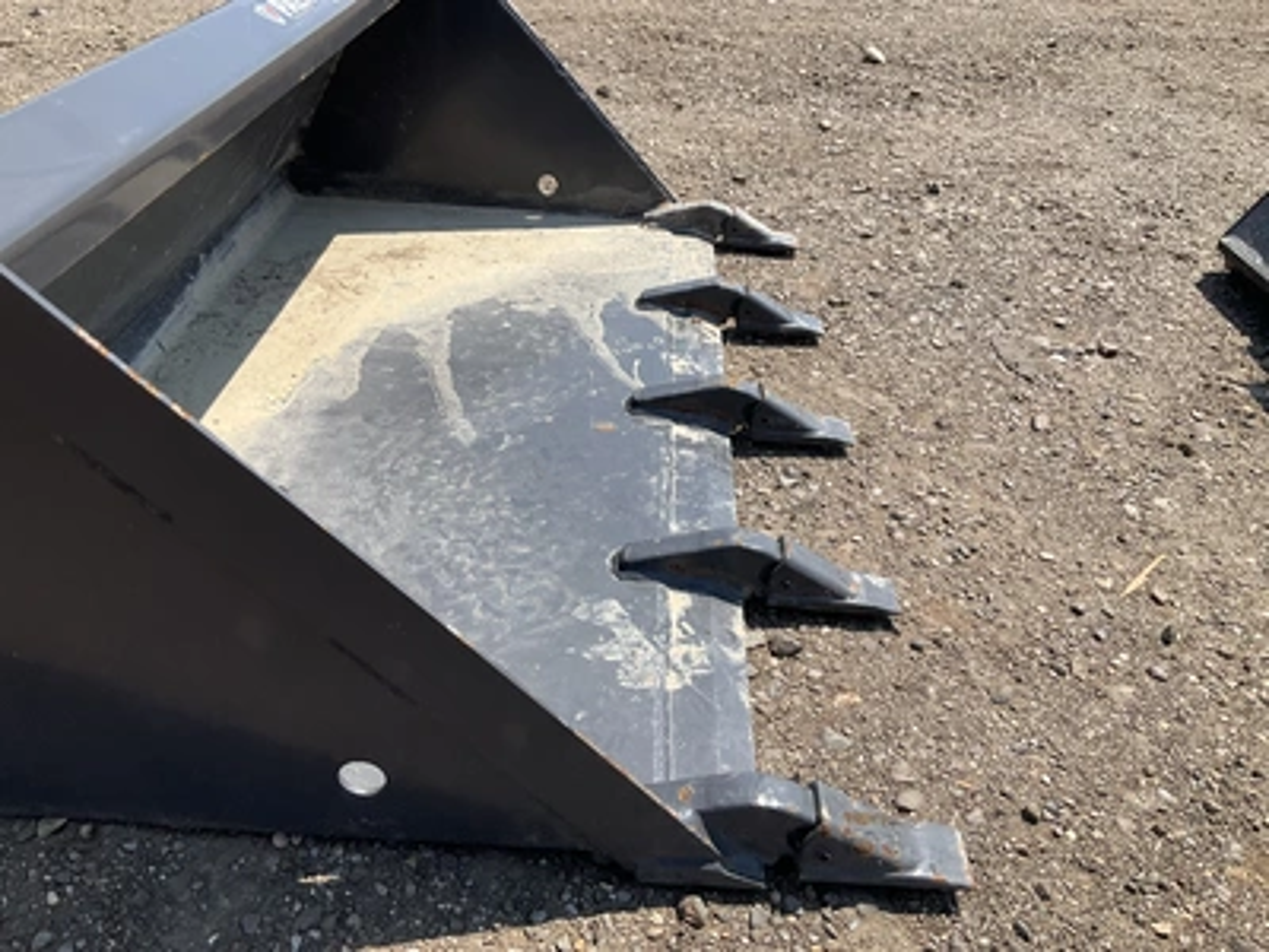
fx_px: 1063
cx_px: 634
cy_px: 476
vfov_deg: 48.2
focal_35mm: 29
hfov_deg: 61.7
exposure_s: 1/1342
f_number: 1.8
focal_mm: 3
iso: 25
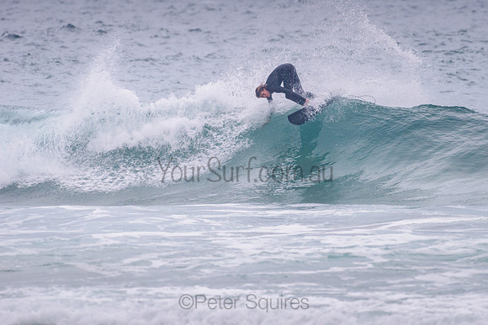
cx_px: 294
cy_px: 126
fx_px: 8310
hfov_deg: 3.4
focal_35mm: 613
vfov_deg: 2.2
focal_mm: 500
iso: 1100
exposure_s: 1/2000
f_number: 5.6
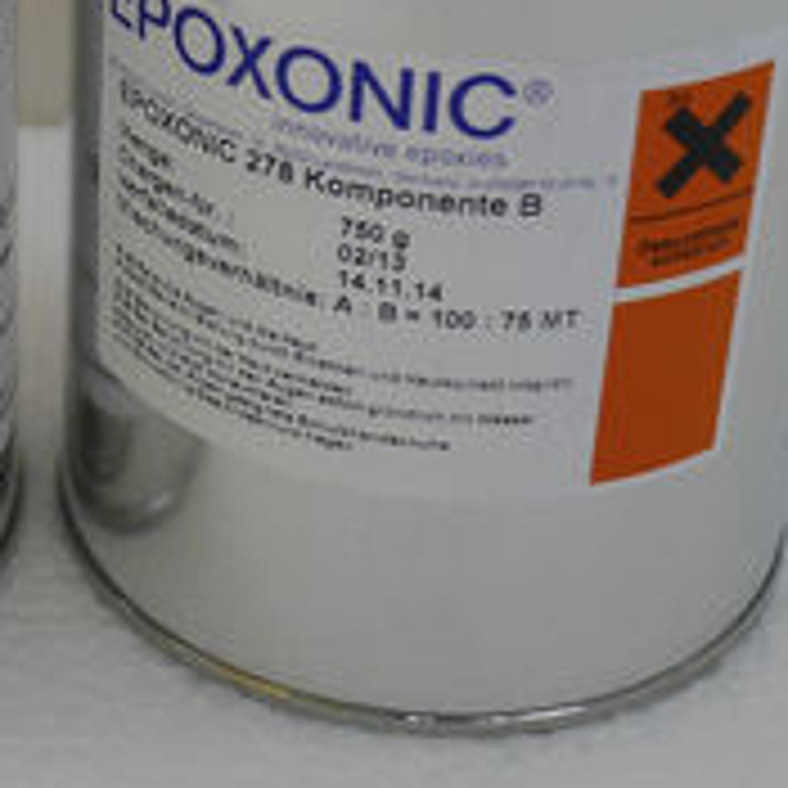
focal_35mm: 114
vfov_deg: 15.2
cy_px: 155
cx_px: -45
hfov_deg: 15.0
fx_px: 2936
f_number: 2.6
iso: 160
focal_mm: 10
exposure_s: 1/80
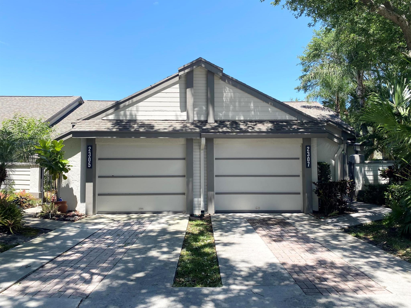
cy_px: 154
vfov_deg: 53.1
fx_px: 309
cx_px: 206
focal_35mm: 26
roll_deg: +0.0
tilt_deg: +1.6
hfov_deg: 67.3
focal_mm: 4.25
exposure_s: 1/1504
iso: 32
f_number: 1.8
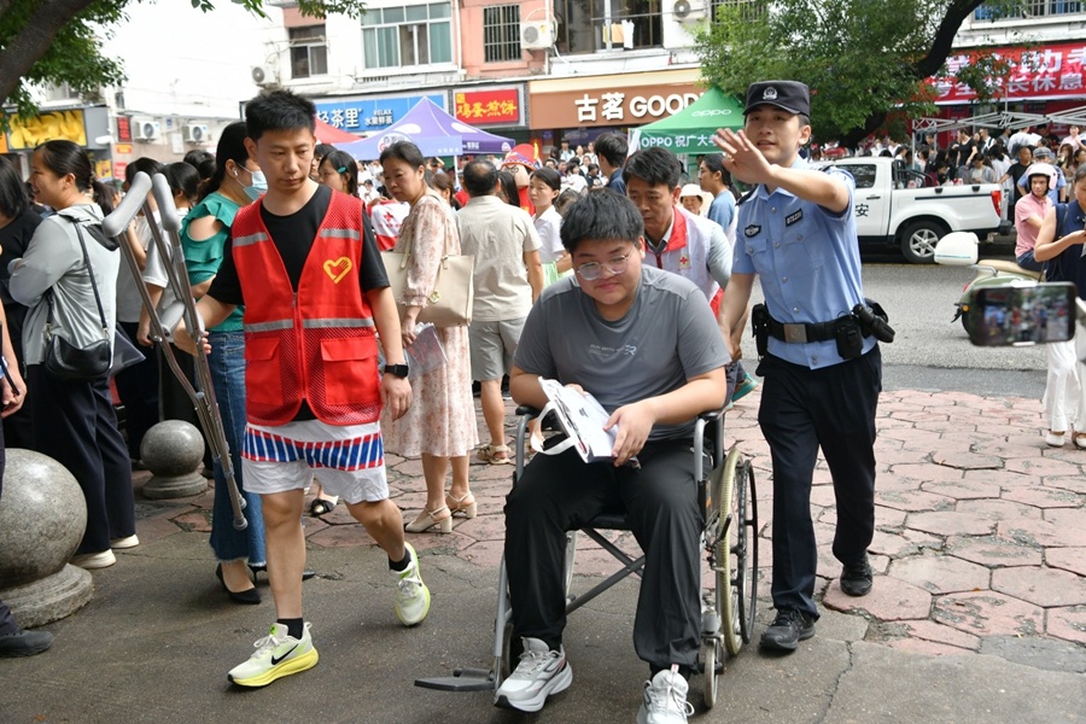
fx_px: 1026
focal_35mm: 34
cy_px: 362
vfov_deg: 38.9
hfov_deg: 55.8
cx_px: 543
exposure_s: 1/250
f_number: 4.5
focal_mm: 34
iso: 320
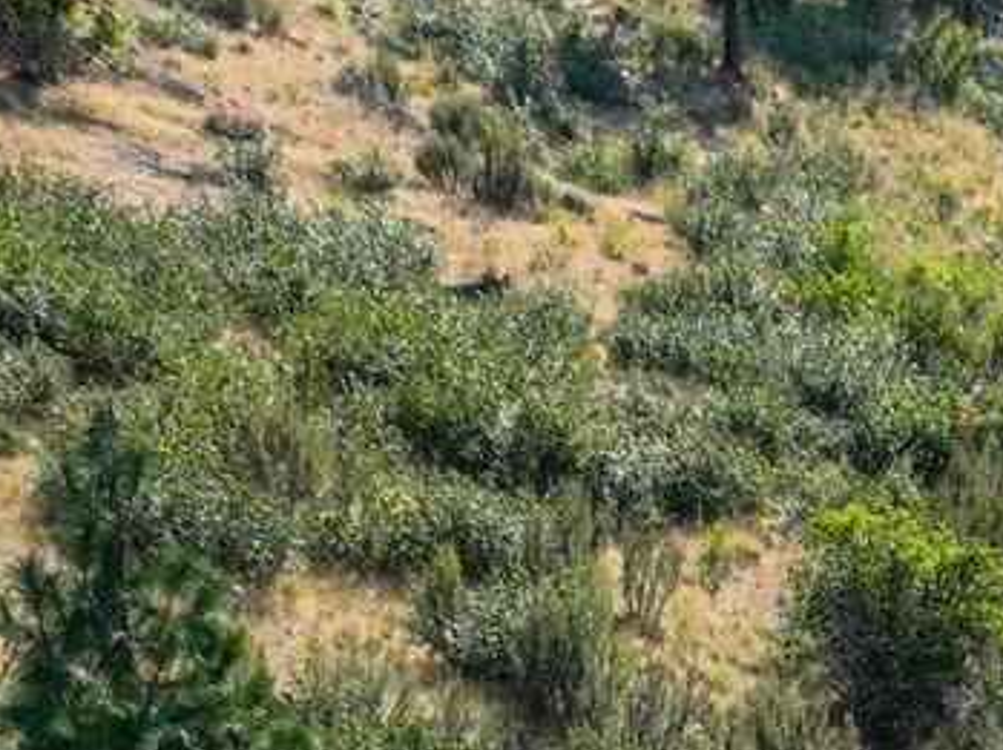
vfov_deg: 11.6
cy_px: 1667
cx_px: 1721
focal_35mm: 110
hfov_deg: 15.7
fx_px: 3184
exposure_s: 1/1600
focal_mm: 12.29
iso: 130
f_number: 2.8
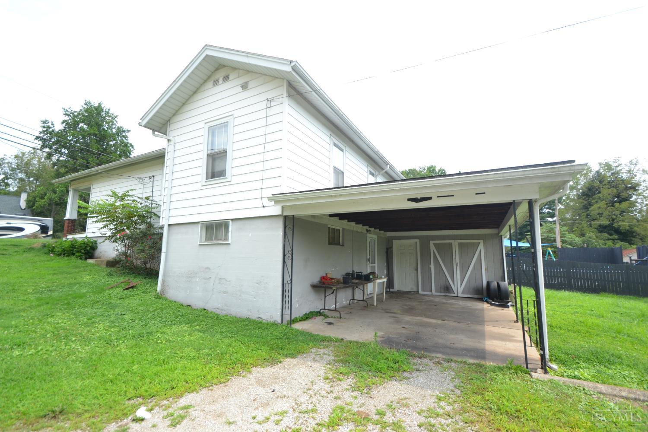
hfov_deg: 100.4
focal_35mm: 15
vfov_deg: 77.3
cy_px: 216
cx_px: 324
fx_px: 270
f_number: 6.3
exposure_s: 1/160
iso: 100
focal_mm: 10
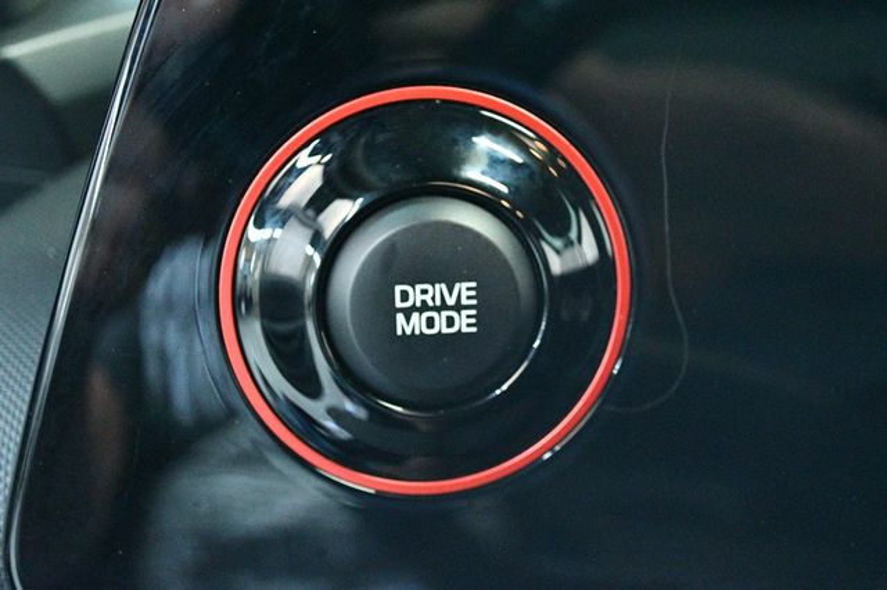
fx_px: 1281
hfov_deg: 38.2
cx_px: 444
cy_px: 295
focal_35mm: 52
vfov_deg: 26.0
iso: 12800
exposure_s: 1/60
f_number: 5
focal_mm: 35
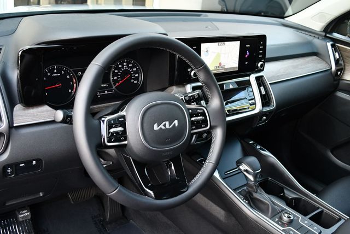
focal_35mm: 36
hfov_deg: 53.1
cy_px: 117
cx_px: 175
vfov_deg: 36.9
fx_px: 350
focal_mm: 18
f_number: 3.5
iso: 800
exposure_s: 1/250
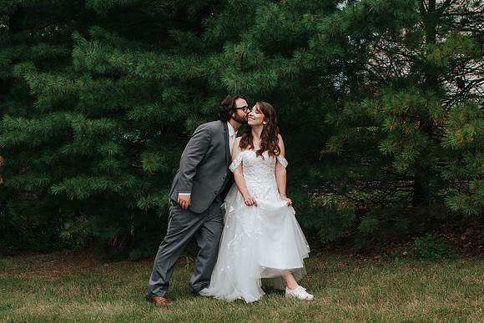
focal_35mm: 63
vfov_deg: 21.5
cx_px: 251
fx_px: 848
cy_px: 194
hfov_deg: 31.8
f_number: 3.5
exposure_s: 1/800
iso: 200
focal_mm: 35
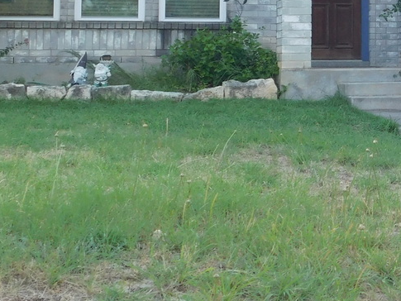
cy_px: -28
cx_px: 448
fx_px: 1031
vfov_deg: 16.1
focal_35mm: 89
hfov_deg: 20.9
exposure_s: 1/100
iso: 125
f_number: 3.2
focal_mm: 5.3
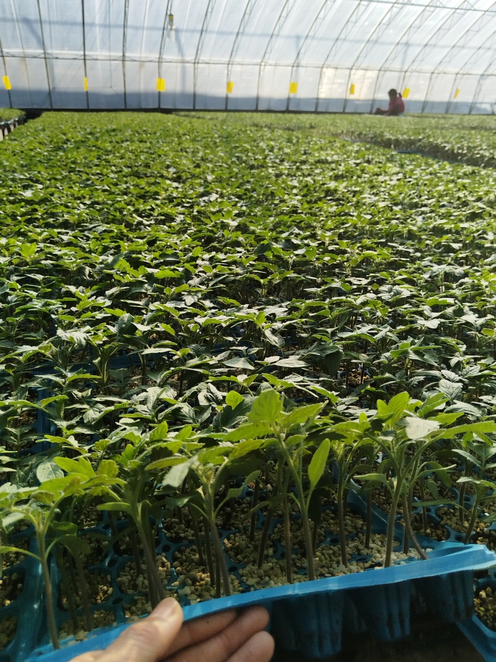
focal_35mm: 26
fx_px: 497
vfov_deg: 67.3
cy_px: 331
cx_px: 248
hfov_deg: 53.1
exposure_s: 1/1239
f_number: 1.9
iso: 100
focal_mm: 4.95
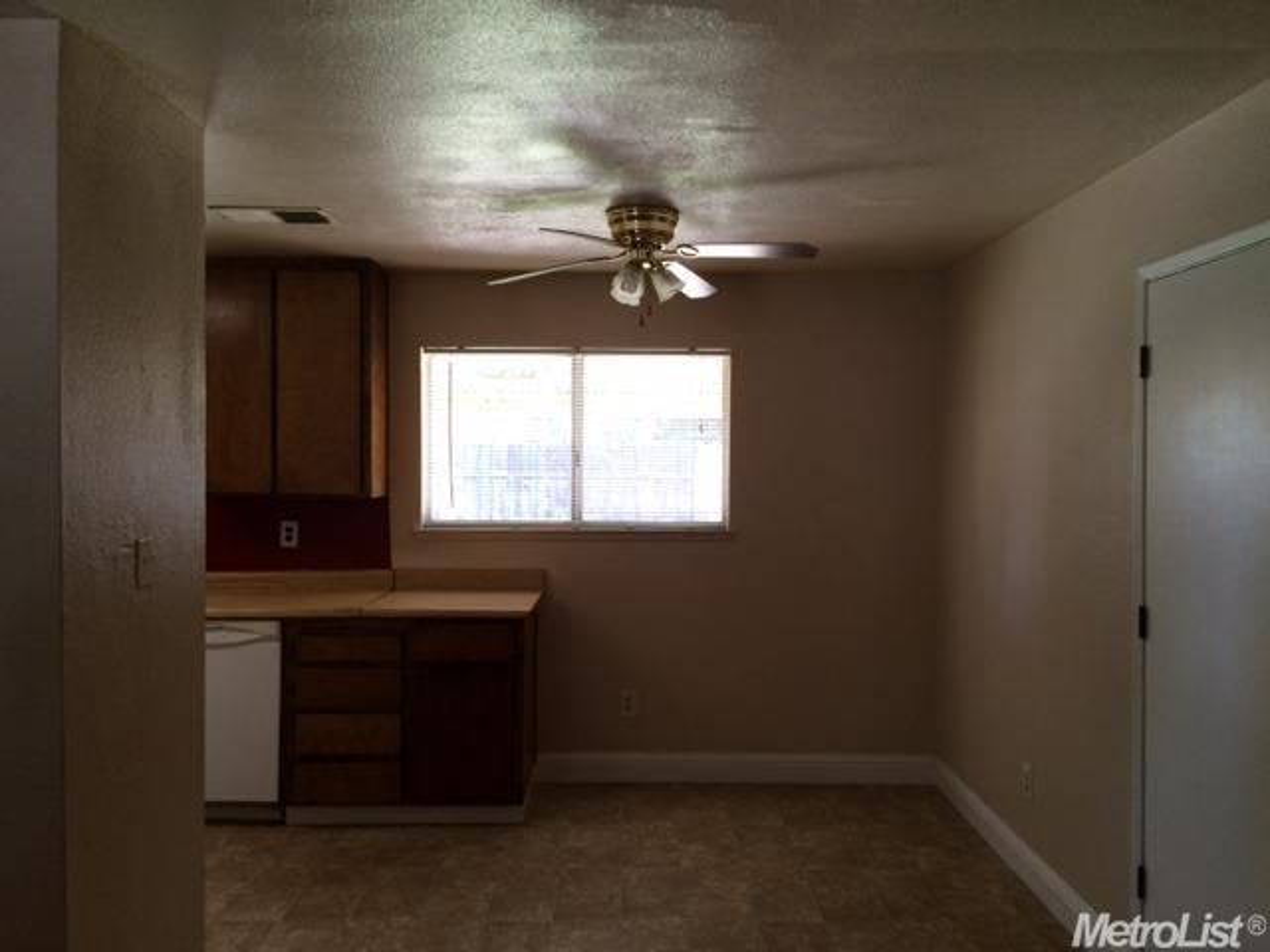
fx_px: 1064
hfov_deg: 61.7
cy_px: 476
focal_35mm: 29
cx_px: 635
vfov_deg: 48.2
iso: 80
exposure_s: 1/30
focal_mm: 4.15
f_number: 2.2
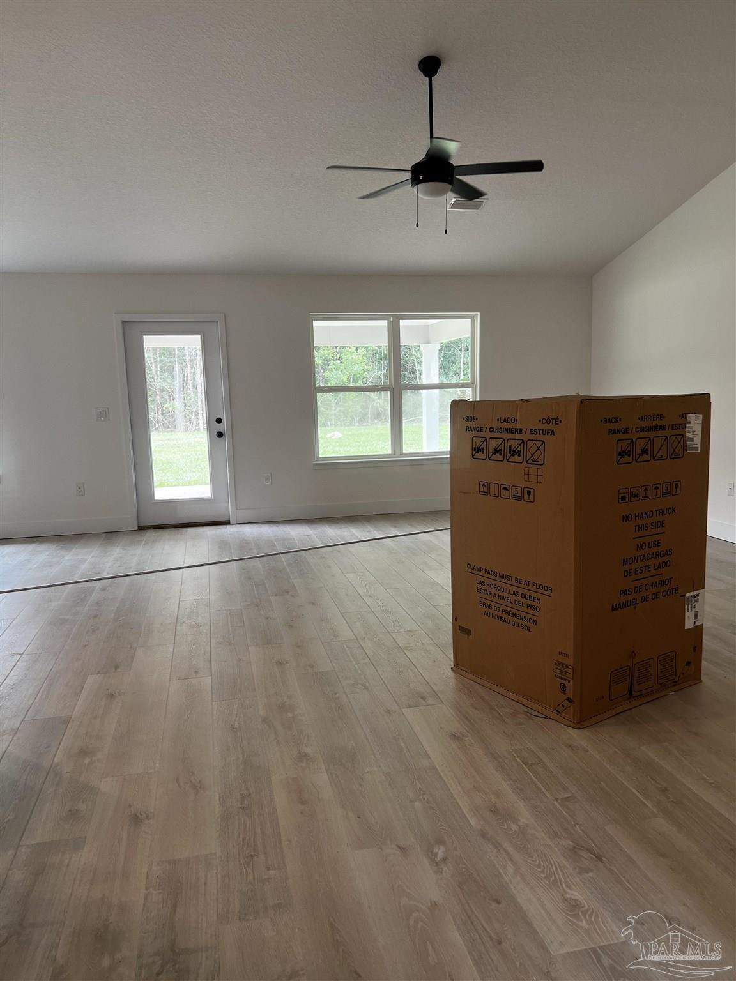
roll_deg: +1.7
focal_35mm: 26
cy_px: 490
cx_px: 368
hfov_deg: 53.1
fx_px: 737
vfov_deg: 67.3
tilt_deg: -8.7
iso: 80
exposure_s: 1/120
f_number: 1.5
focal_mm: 5.7
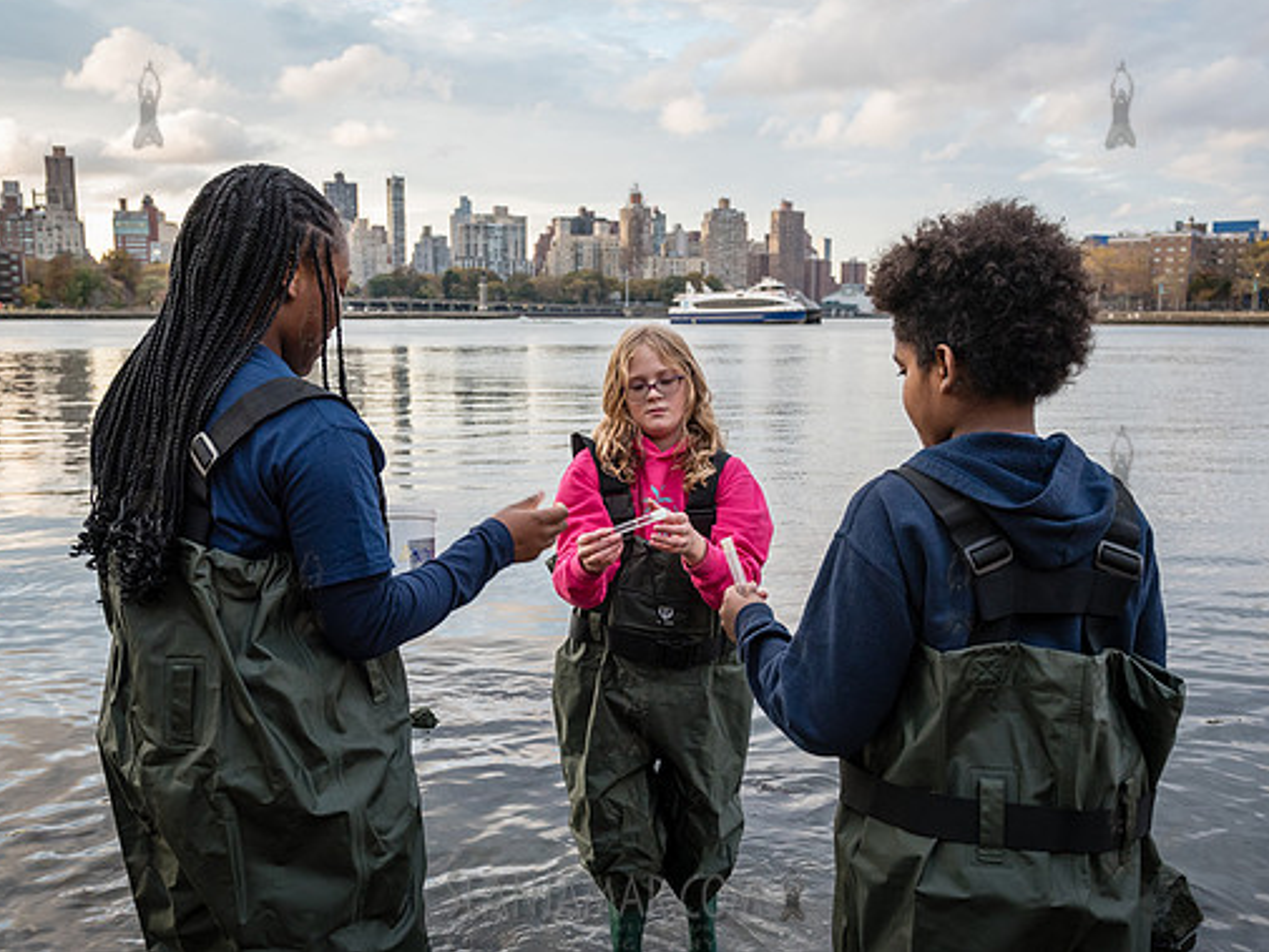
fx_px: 1247
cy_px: 534
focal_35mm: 34
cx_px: 612
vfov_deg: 41.7
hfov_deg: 53.9
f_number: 4.5
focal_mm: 27
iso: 800
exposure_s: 1/250
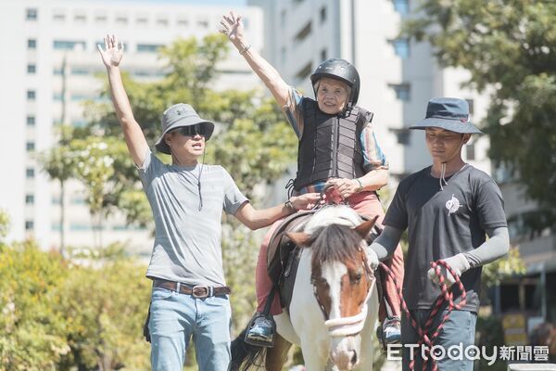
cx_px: 278
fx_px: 1313
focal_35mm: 85
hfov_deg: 23.9
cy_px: 186
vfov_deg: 16.1
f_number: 2.5
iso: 250
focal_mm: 85
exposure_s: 1/4000
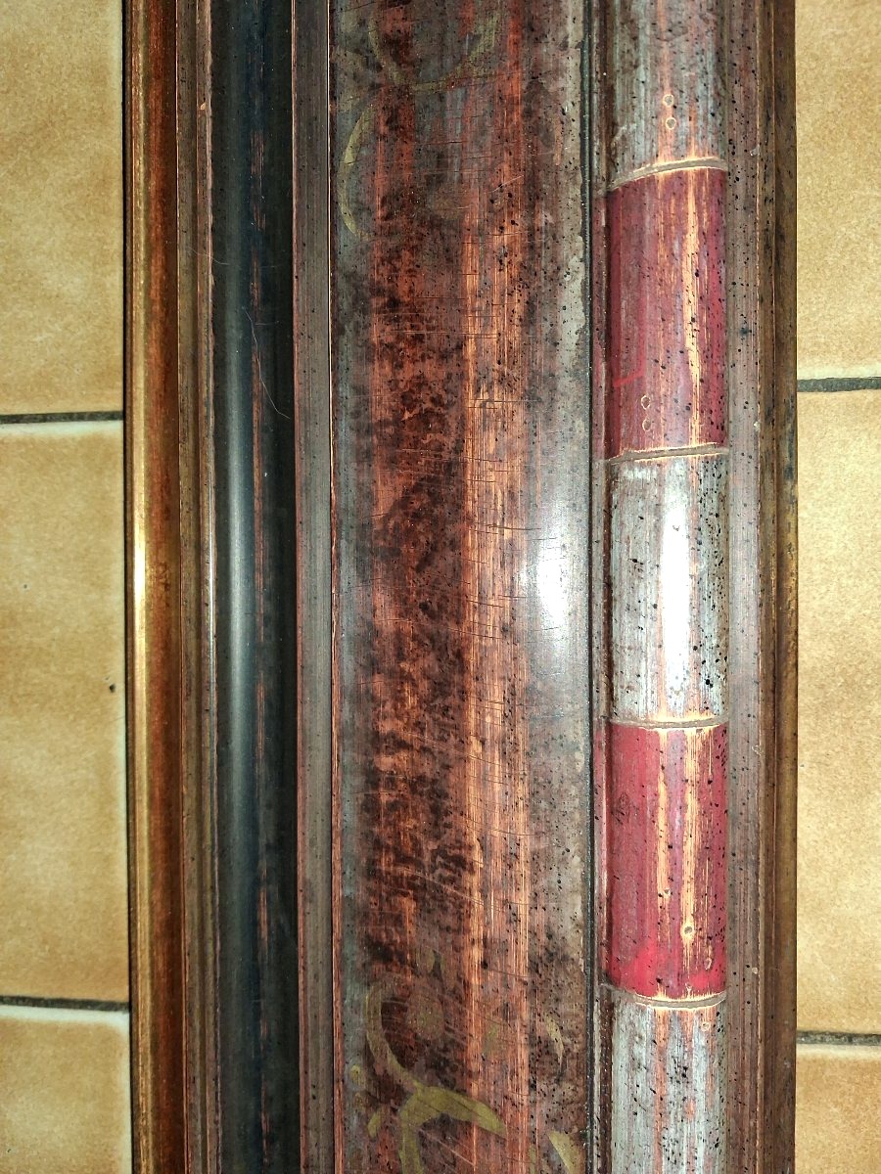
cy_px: 587
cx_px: 440
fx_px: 916
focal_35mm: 27
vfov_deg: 65.3
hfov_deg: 51.4
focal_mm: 4
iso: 320
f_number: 1.8
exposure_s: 1/120
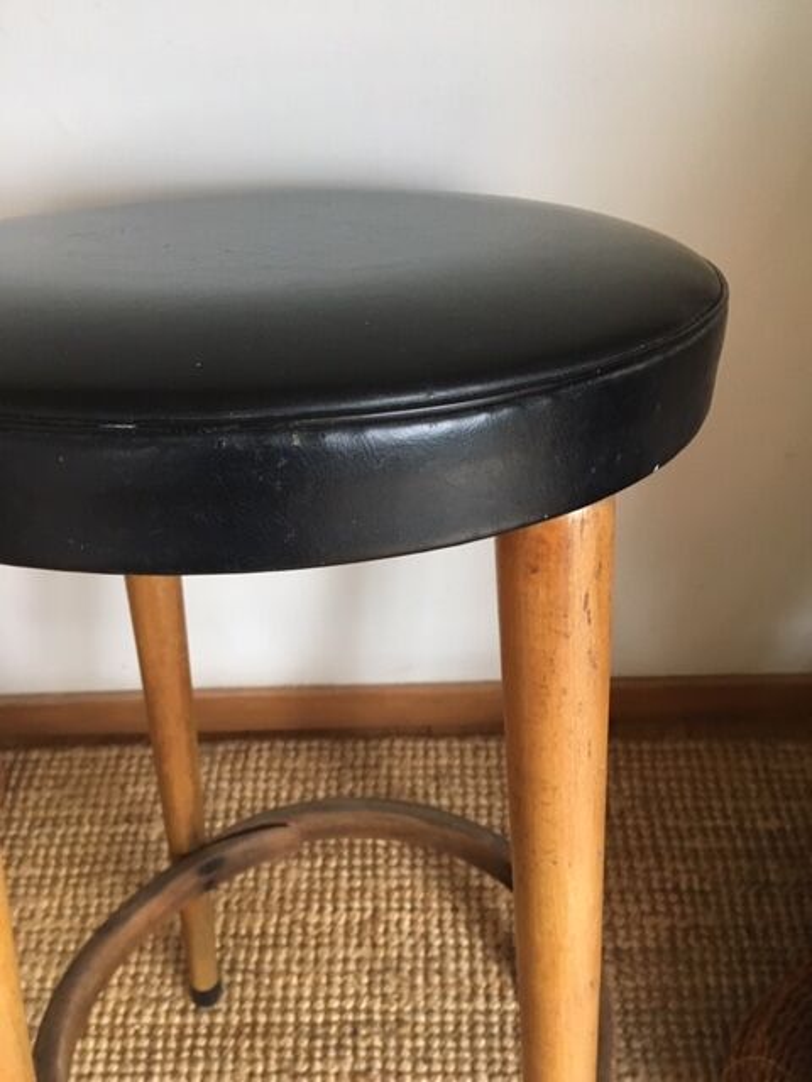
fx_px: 907
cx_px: 406
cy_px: 541
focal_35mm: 29
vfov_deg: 61.7
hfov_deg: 48.2
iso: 200
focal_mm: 4.15
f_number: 2.2
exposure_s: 1/33
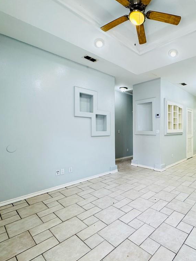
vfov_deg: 84.7
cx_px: 137
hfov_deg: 66.0
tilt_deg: -1.2
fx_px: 143
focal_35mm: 19
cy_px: 131
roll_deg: -0.3
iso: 320
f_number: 2.2
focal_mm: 2.22
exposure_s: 1/120
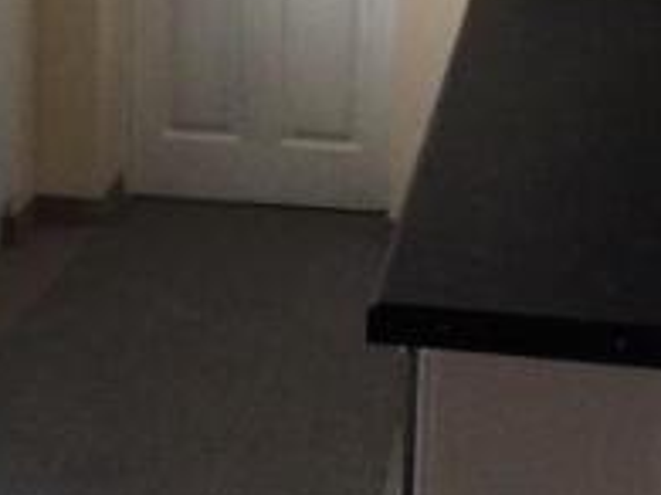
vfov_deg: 15.0
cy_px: -46
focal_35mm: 96
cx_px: 297
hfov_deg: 20.4
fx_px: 1832
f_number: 2.4
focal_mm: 3.3
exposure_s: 1/24
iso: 125
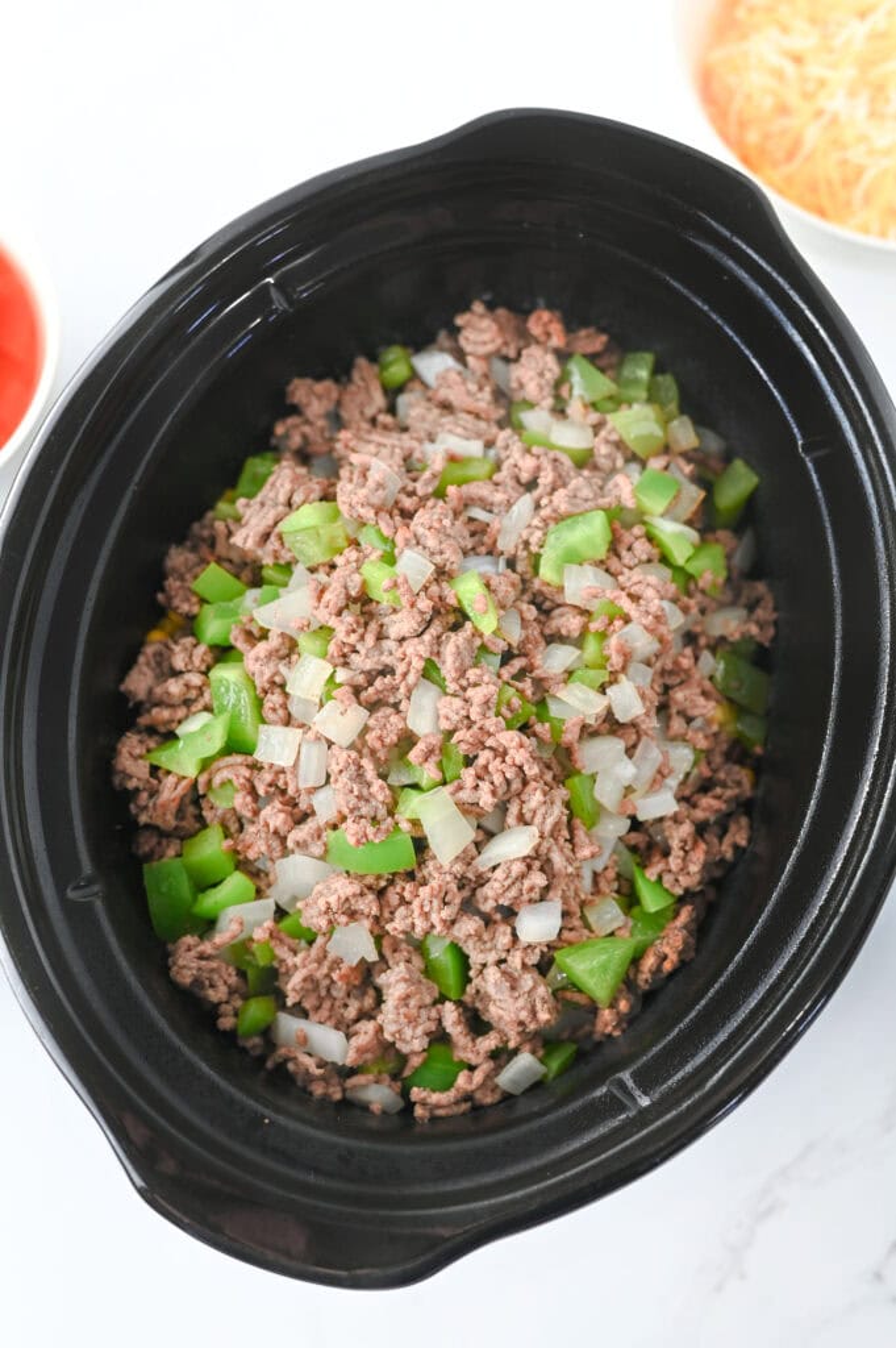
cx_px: 448
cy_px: 674
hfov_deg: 26.9
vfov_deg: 39.6
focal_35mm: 50
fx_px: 1870
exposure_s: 1/100
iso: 800
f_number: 4
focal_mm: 50
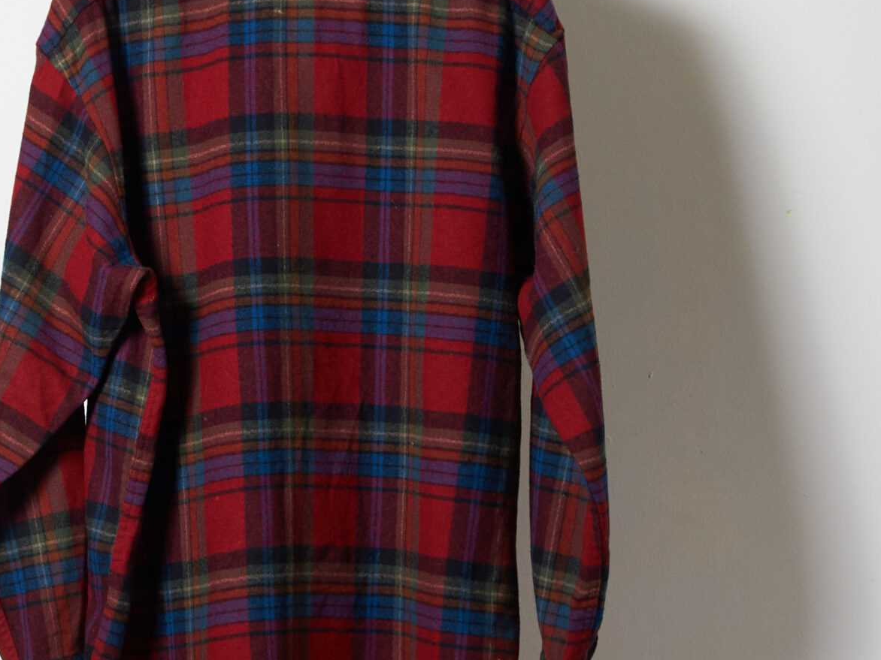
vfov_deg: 8.6
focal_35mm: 173
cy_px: 373
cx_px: 312
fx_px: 4404
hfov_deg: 11.4
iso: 200
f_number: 9
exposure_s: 1/100
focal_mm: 55
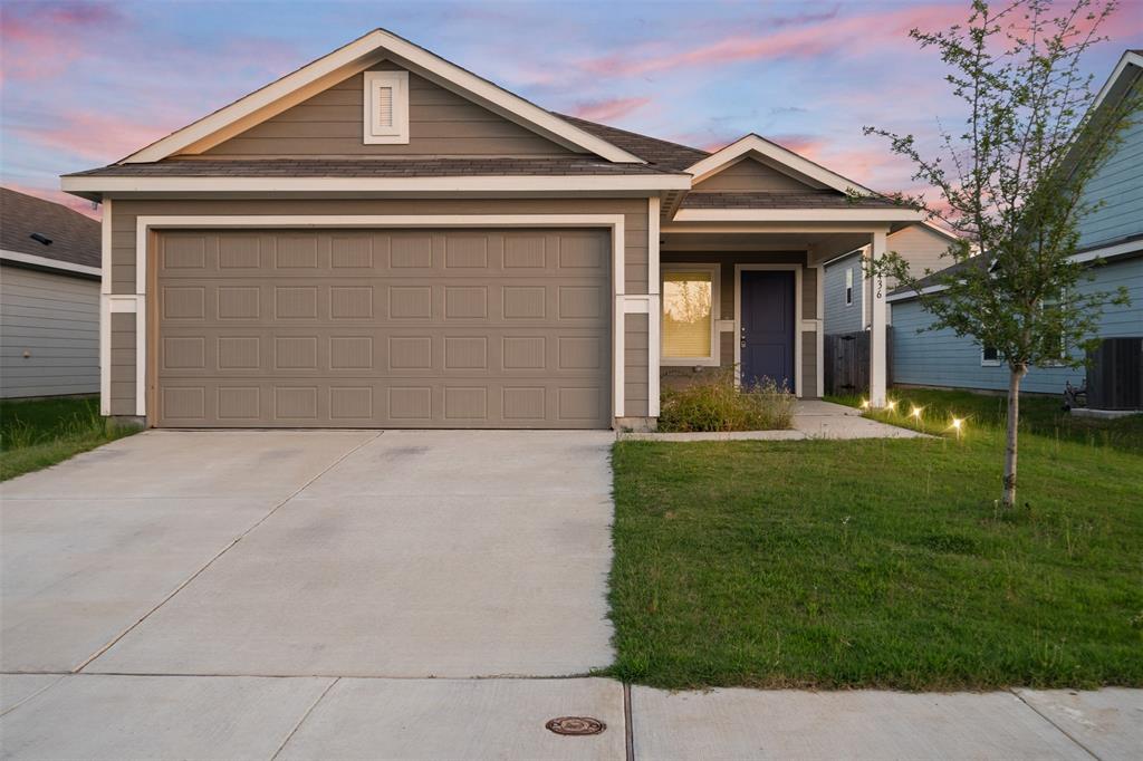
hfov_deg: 58.7
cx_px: 572
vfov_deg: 41.1
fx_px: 1016
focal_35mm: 32
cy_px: 380
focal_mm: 32
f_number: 8
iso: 800
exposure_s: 1/30
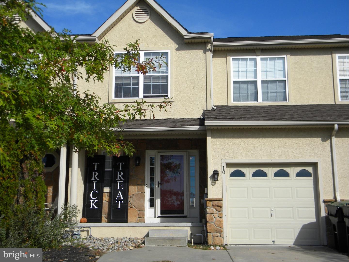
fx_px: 474
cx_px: 174
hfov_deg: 40.4
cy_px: 131
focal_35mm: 47
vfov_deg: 30.9
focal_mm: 8.6
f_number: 7.8
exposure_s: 1/292
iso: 80
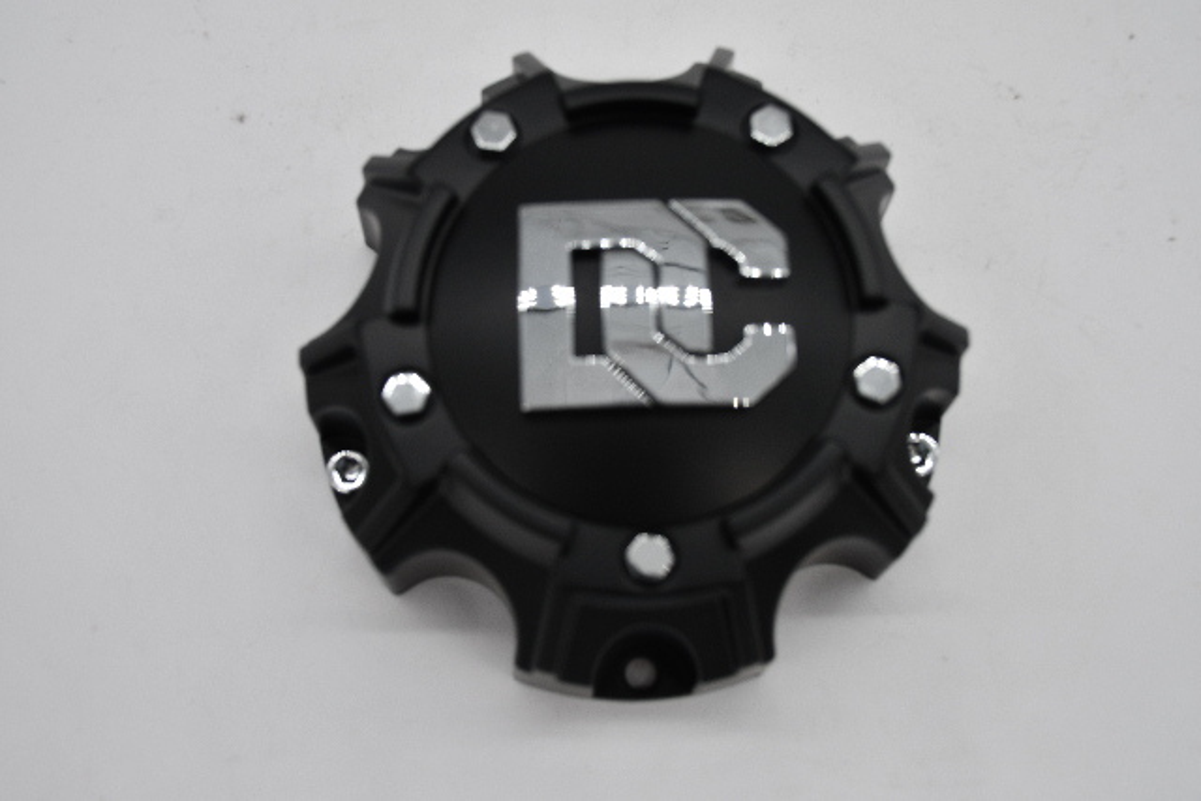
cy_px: 400
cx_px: 600
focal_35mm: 45
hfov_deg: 43.6
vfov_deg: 29.9
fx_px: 1501
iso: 250
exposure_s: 1/250
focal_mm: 30
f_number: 5.6
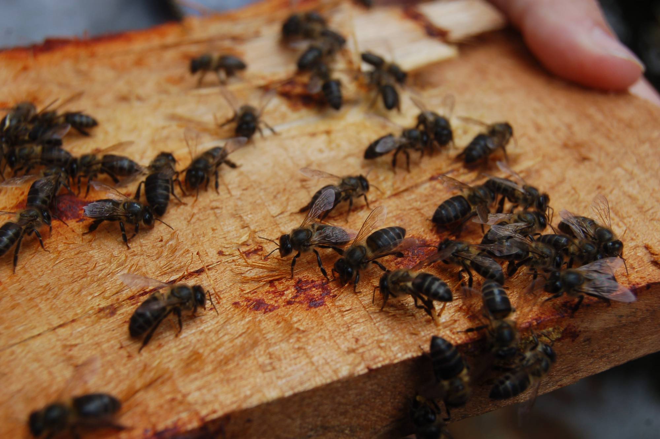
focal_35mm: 57
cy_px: 220
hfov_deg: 35.1
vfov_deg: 23.7
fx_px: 1044
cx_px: 330
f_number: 8
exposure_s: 1/200
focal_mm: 38
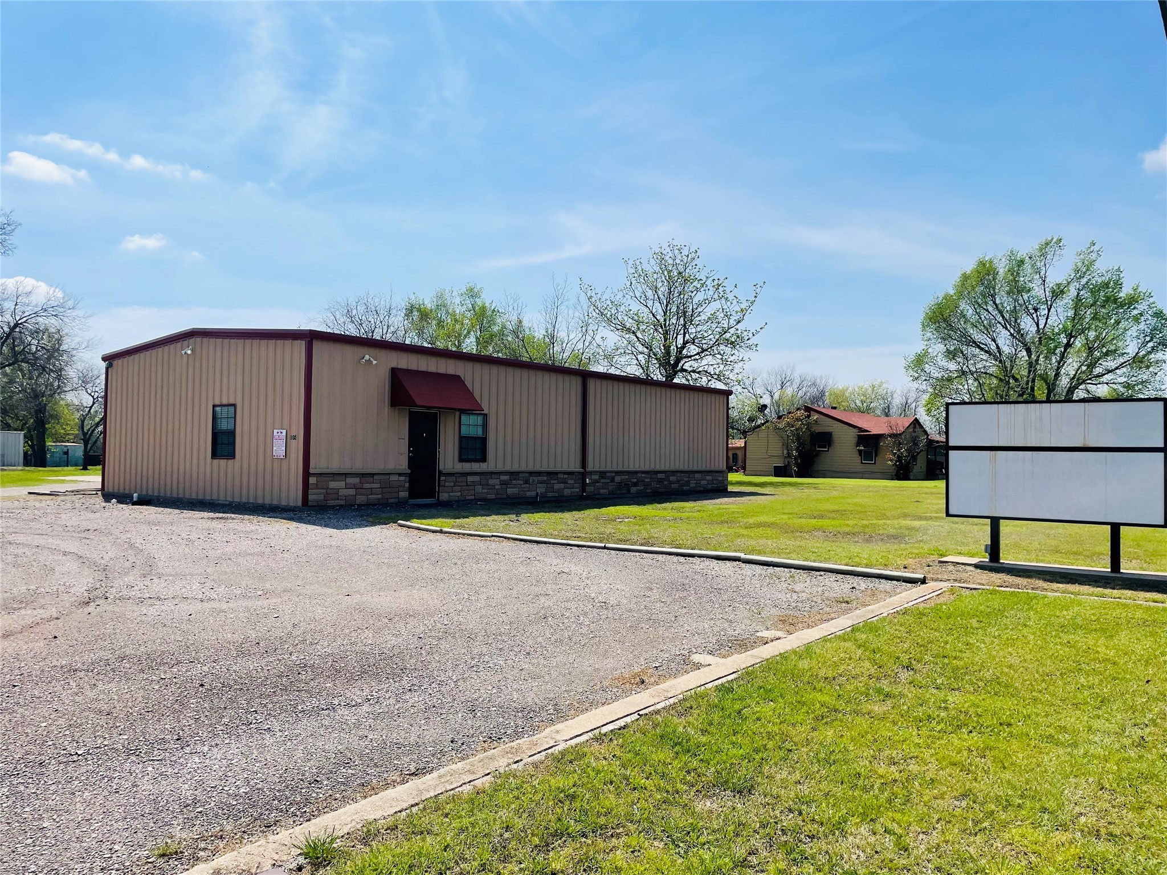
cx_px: 584
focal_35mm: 26
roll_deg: -0.5
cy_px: 438
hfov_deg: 67.3
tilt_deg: +2.3
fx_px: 877
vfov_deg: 53.1
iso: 32
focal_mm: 4.2
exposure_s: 1/6897
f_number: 1.6
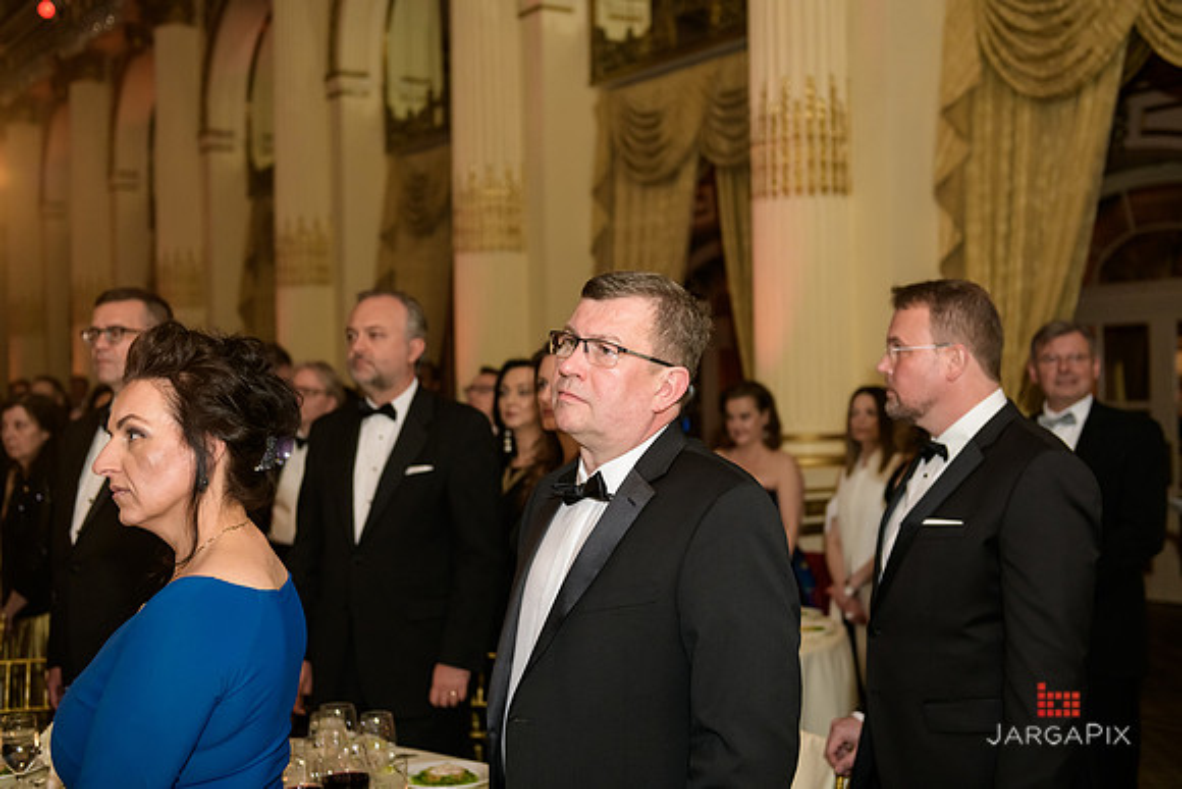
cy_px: 394
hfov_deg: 41.1
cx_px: 591
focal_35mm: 48
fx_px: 1576
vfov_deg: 28.1
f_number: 3.2
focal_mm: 48
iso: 1600
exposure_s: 1/125
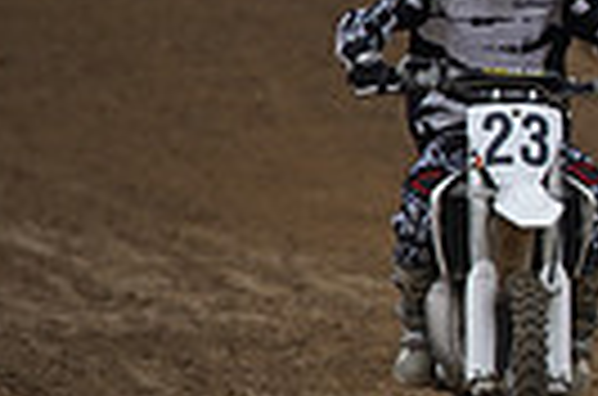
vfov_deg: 1.6
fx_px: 14500
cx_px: 1236
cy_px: 191
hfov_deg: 2.4
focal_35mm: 875
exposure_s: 1/1000
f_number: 4
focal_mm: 200
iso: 320
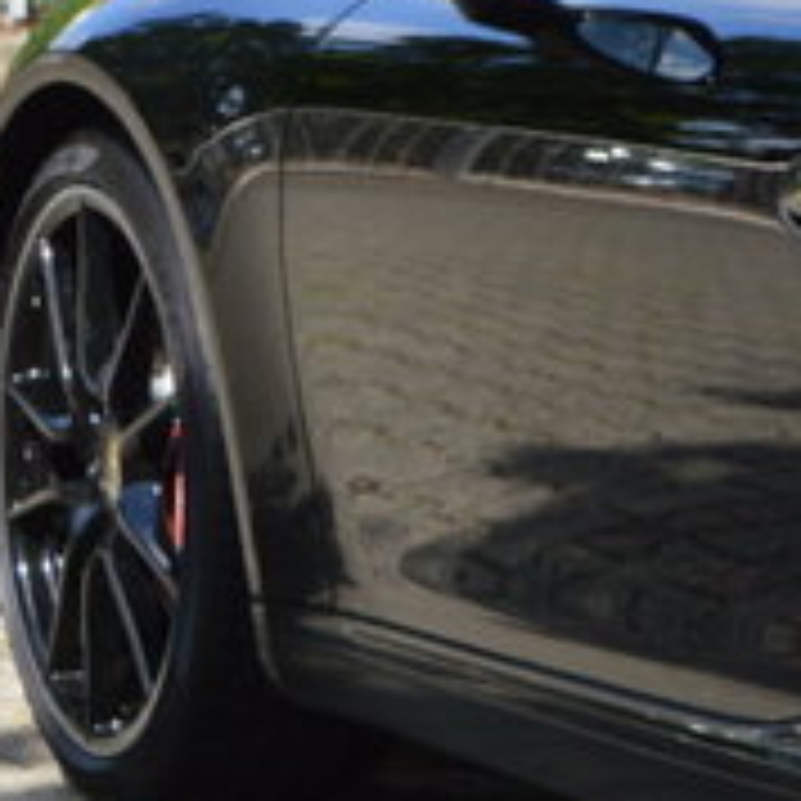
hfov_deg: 7.2
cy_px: 349
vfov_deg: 7.7
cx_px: 2030
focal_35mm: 227
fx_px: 5954
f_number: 7.1
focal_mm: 31
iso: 100
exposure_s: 1/200
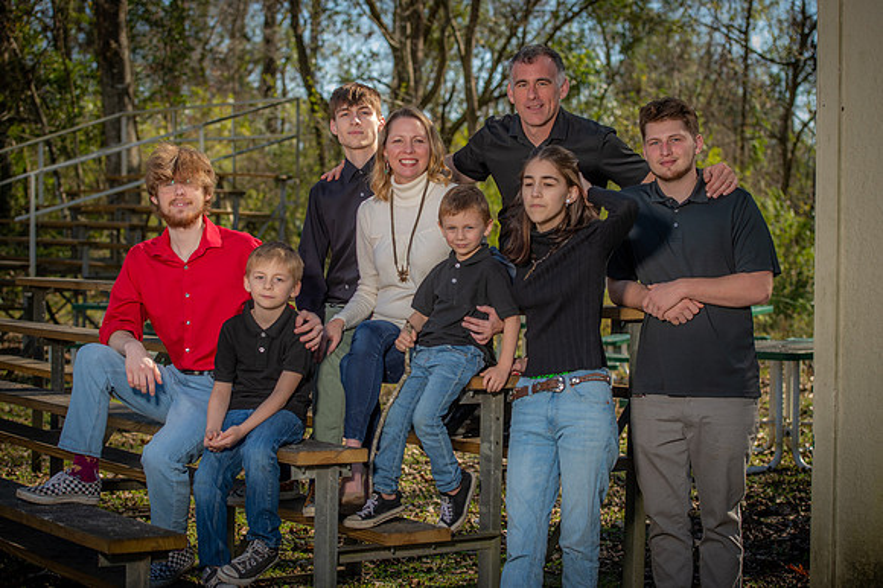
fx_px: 1716
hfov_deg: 28.9
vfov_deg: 19.4
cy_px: 294
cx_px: 442
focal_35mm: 70
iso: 50
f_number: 4
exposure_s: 1/250
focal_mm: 70
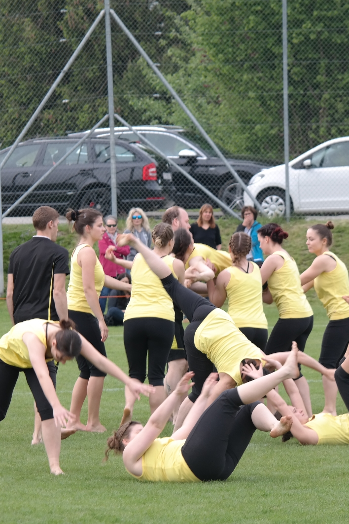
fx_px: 3504
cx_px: 138
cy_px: 262
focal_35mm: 241
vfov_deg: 8.5
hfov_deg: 5.7
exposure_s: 1/250
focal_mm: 104
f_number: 5
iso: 200
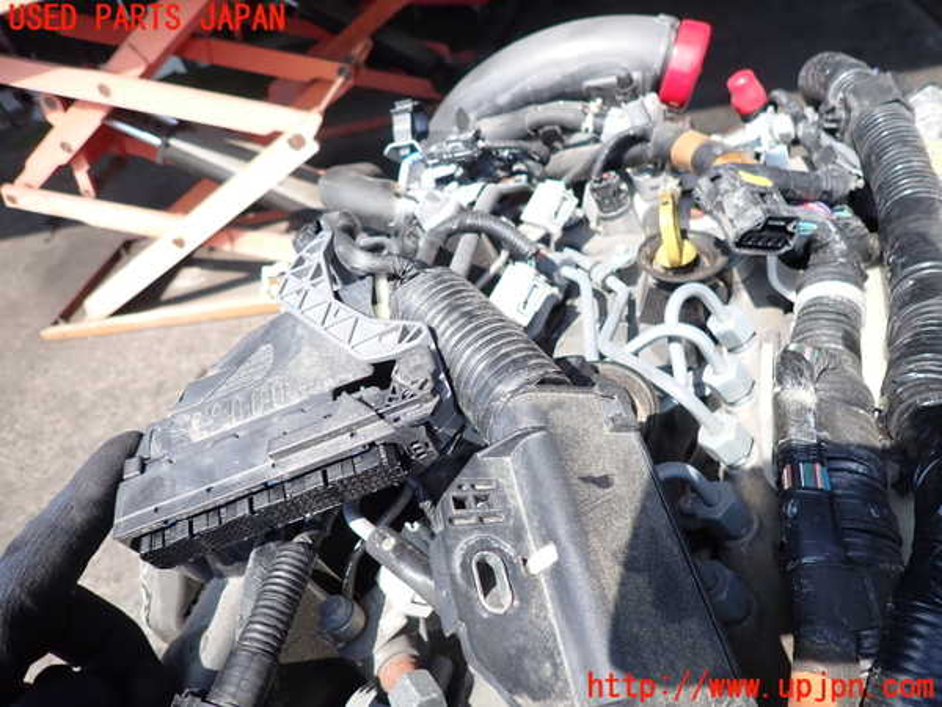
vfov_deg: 54.9
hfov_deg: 69.4
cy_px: 354
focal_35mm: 25
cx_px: 471
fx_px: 680
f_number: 2
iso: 100
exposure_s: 1/800
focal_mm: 4.5
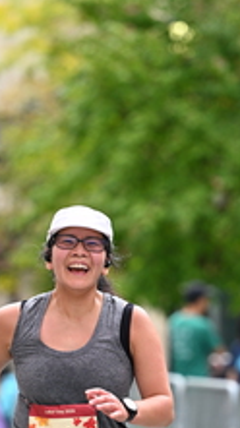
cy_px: 318
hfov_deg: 3.3
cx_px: 105
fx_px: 4137
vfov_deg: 5.9
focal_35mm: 365
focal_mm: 140
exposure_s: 1/2000
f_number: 2.8
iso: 640
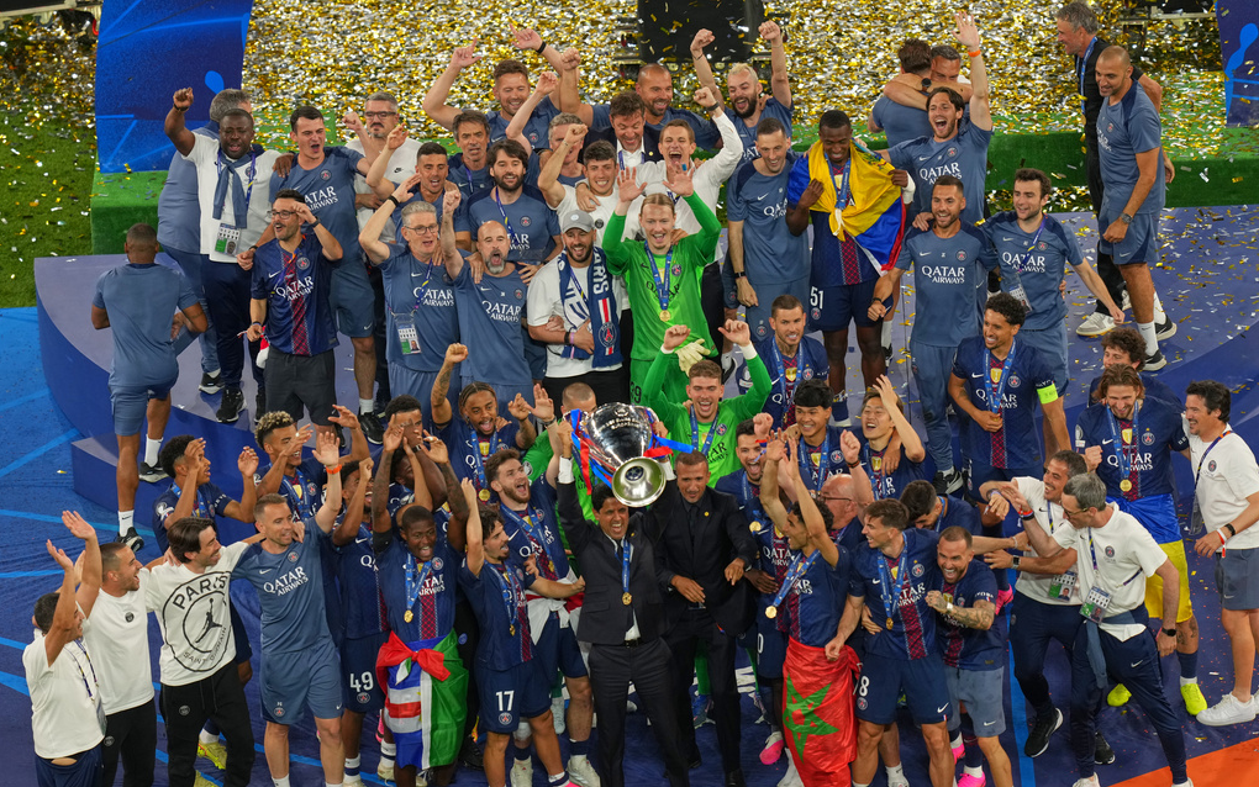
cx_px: 628
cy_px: 419
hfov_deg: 5.1
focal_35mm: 409
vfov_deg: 3.2
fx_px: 14037
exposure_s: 1/1600
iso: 2000
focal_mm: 400
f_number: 4
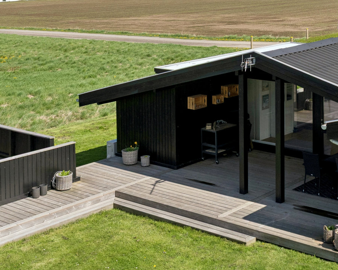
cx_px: 330
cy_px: 31
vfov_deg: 23.6
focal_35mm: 63
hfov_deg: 28.4
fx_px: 630
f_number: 6.3
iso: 200
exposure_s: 1/1250
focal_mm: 20
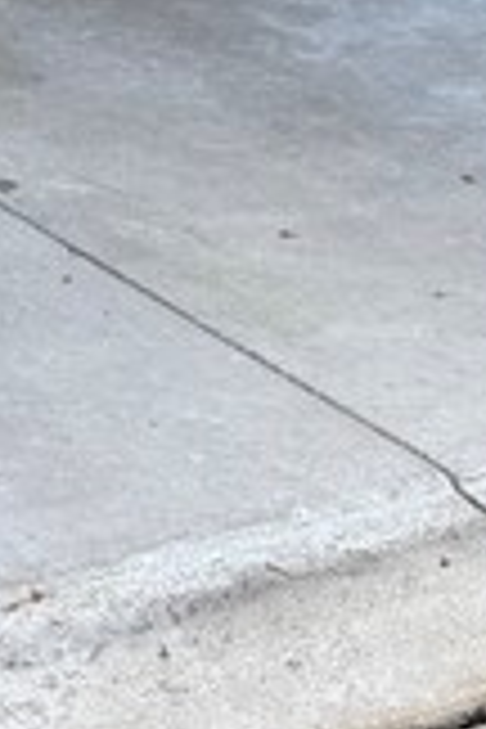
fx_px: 3199
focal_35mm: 158
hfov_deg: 8.1
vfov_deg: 11.5
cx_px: -598
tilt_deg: -4.3
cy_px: -806
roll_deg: +1.9
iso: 80
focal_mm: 6.76
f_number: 1.78
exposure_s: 1/401
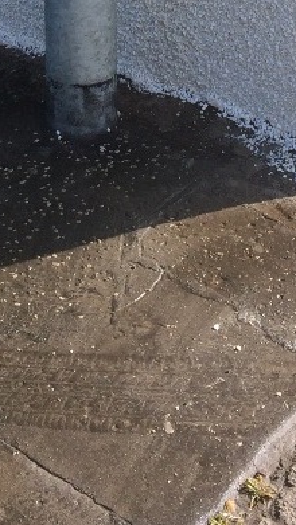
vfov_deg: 19.6
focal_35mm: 97
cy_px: -227
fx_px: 1353
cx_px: 77
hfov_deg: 12.4
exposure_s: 1/547
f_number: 2.2
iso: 32
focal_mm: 4.15
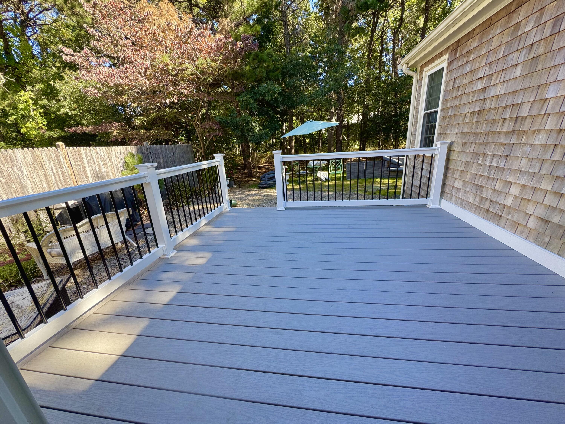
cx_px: 282
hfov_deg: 102.1
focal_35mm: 14
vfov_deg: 85.7
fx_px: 229
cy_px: 212
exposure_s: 1/135
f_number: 2.2
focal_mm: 2.22
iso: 40
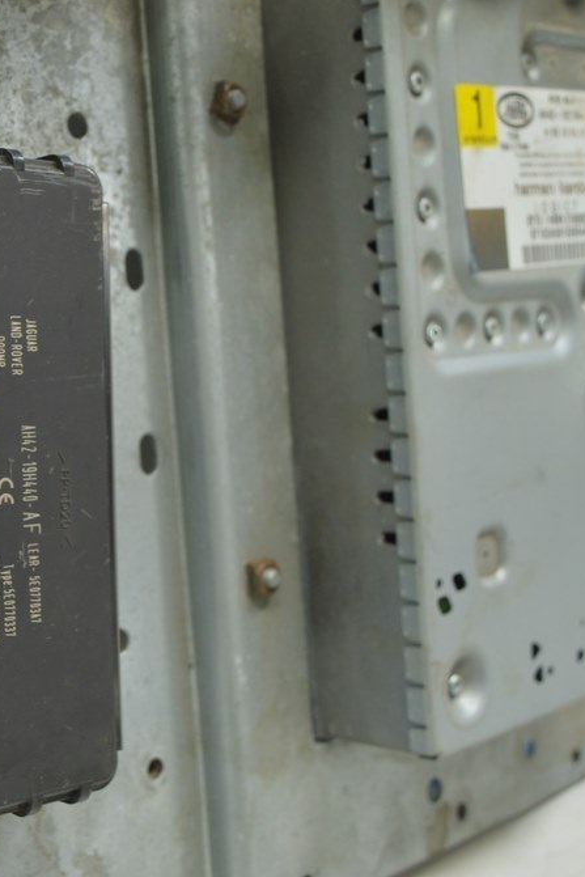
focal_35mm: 55
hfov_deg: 23.0
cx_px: -80
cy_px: 443
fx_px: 1340
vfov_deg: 36.2
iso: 400
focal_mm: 24
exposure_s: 1/20
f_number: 5.6
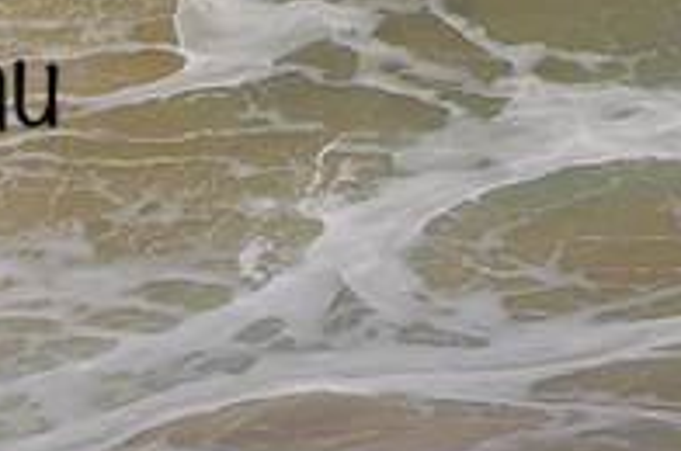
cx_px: -309
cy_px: 47
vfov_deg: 0.5
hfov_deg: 0.7
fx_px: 56015
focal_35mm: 2966
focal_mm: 1000
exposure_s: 1/1250
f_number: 11
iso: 320
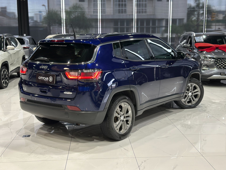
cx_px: 113
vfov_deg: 30.3
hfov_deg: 39.7
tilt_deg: -10.1
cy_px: 85
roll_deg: +0.0
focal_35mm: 48
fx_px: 313
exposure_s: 1/60
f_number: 1.78
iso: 160
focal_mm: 6.86
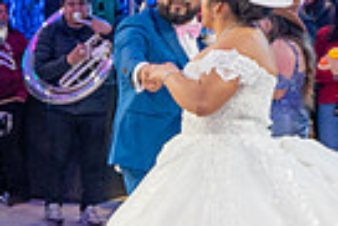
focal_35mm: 102
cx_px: -211
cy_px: 207
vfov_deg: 13.3
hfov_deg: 17.4
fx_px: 959
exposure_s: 1/200
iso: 1250
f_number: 2.8
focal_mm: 24
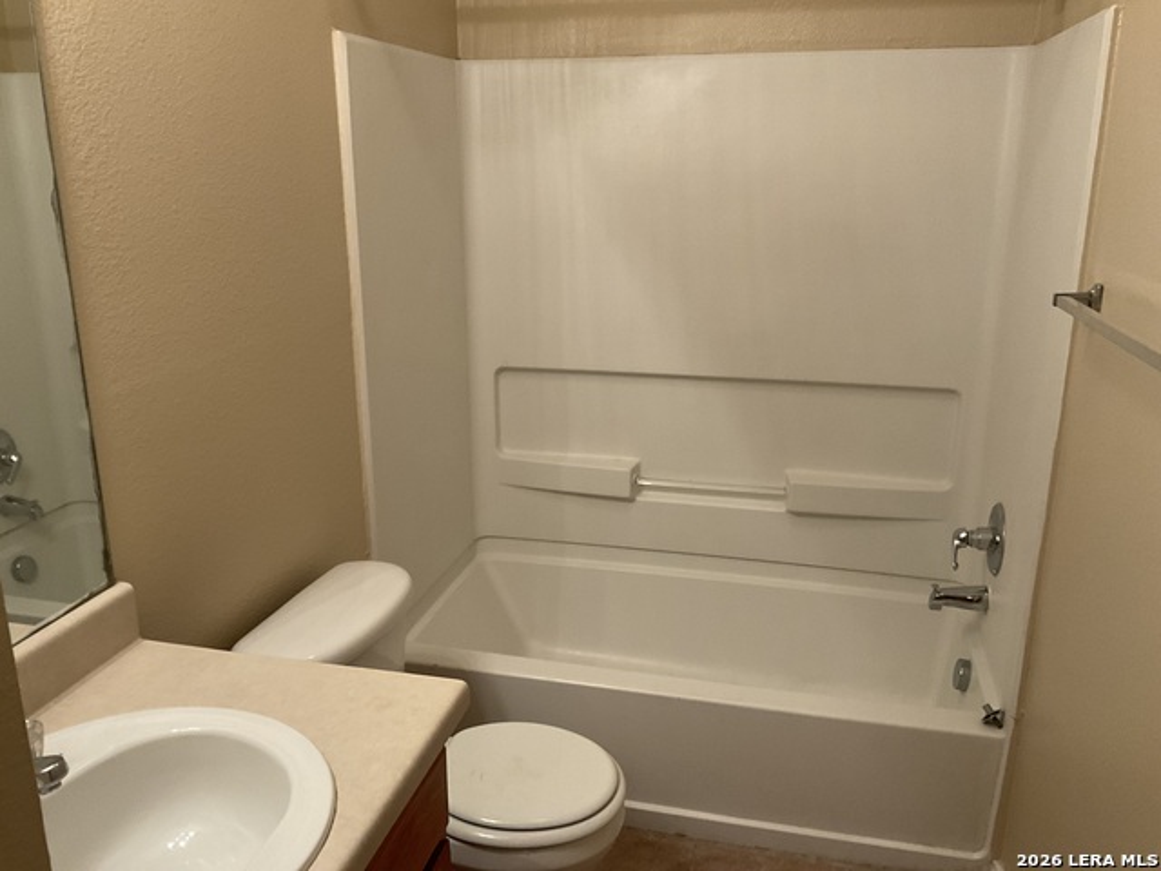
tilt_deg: -16.0
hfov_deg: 61.7
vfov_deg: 48.2
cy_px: 436
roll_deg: -0.1
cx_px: 580
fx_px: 973
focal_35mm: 29
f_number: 1.8
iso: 125
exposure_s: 1/60
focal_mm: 3
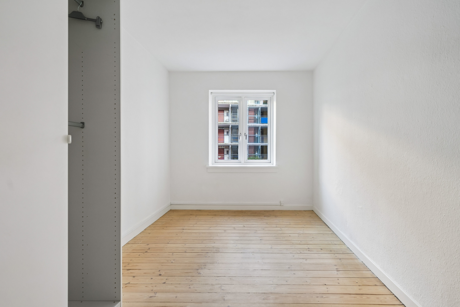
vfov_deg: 73.7
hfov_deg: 96.7
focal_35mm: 16
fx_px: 204
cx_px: 230
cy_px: 154
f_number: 5
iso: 200
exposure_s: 1/8
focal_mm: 16
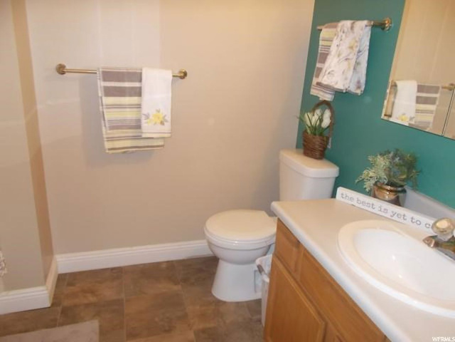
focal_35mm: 26
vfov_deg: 53.1
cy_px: 171
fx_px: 342
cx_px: 228
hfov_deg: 67.3
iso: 200
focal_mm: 4.6
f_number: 3.2
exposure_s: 1/25
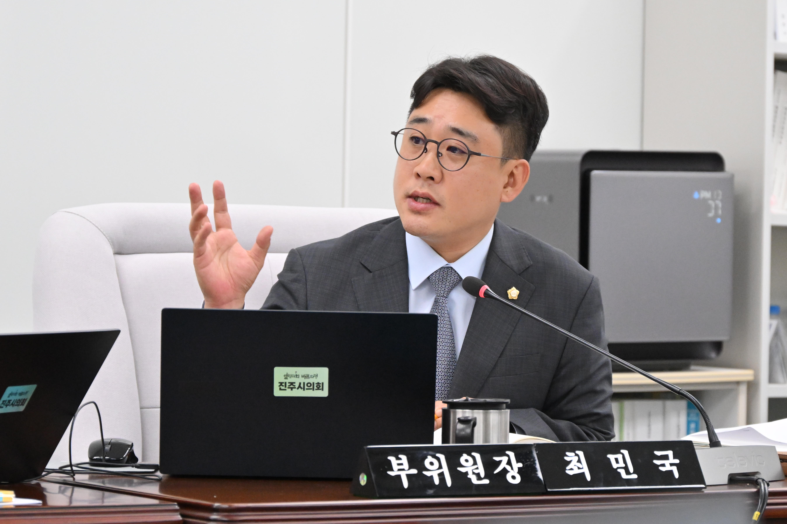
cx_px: 394
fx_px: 3934
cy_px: 262
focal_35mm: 180
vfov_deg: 7.6
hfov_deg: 11.4
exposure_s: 1/250
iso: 4000
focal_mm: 120
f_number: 6.3
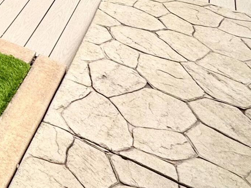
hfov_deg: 22.6
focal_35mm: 61
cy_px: -89
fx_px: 442
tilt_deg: -19.3
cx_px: -168
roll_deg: +1.2
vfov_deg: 20.7
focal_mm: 2.22
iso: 50
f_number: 2.2
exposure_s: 1/2146
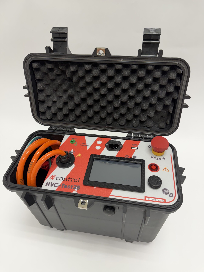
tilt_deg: -43.6
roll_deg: +3.4
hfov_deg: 56.8
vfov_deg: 71.6
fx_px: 189
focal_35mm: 24
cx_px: 102
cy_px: 136
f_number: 1.78
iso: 125
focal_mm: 6.76
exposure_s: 1/120
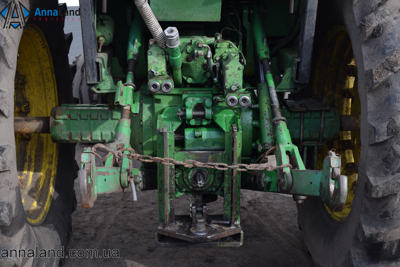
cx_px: 200
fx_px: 533
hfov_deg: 41.1
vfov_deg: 28.1
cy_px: 134
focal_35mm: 48
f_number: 6.3
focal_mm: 32
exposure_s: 1/320
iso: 200
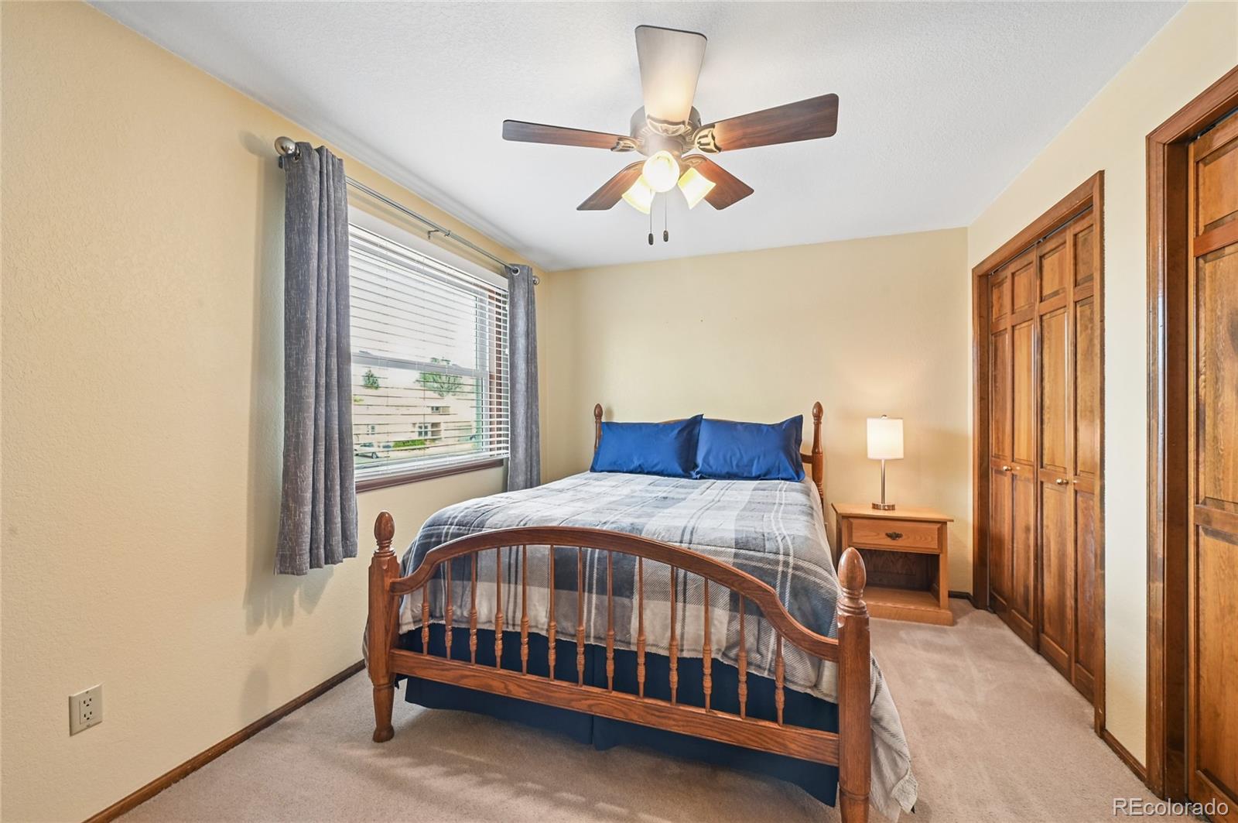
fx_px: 481
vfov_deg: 81.1
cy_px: 412
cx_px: 619
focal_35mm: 14
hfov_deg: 104.3
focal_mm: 14
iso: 400
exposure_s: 1/6
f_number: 10
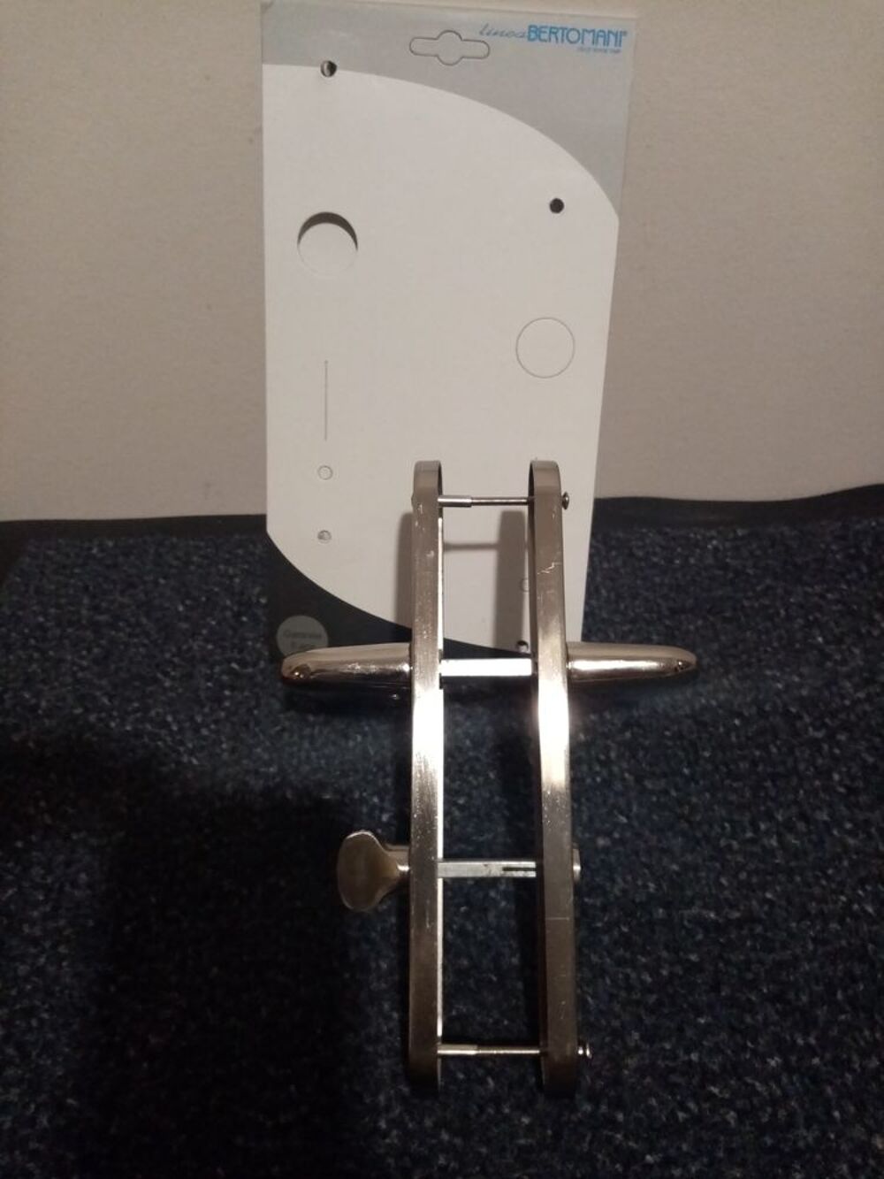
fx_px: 885
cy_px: 590
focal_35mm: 26
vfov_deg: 67.3
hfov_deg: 53.1
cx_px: 442
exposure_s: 1/25
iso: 808
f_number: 1.8
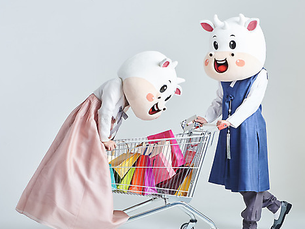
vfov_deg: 22.9
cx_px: 123
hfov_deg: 30.2
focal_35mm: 64
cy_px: 127
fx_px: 564
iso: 100
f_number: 11
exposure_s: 1/125
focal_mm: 52
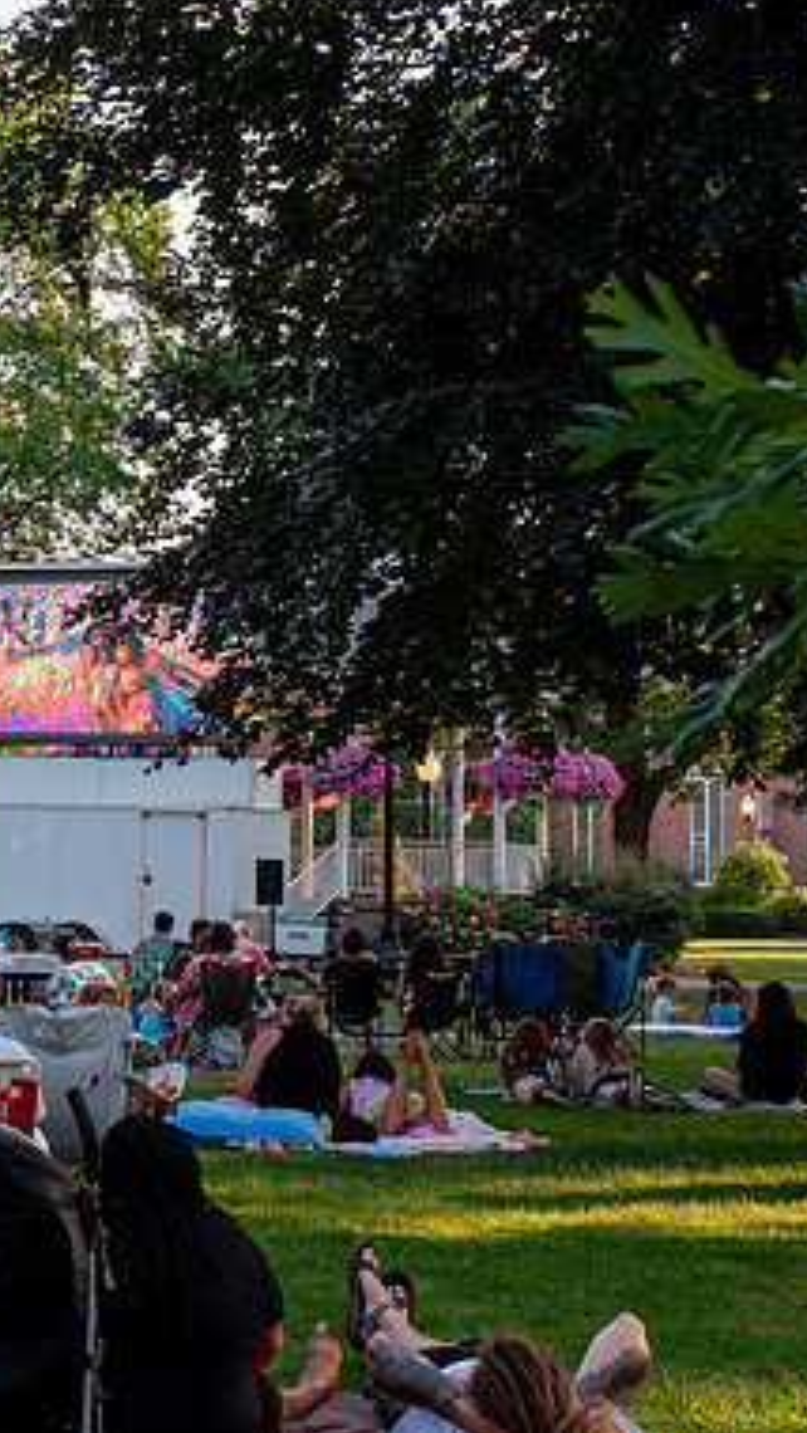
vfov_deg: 28.2
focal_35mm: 75
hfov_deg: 15.6
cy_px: 709
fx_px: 2851
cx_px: -102
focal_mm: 46
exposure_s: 1/160
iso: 400
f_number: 11
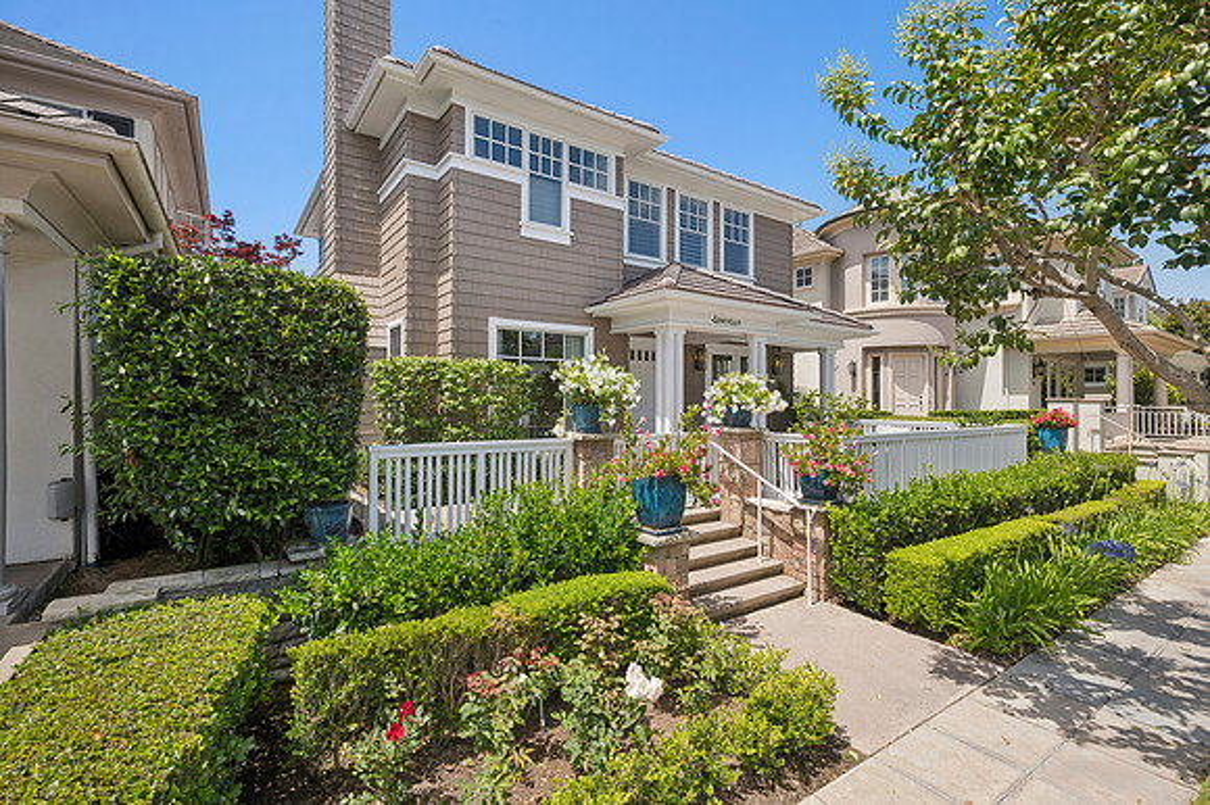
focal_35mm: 16
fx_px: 537
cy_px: 402
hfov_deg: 96.8
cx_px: 605
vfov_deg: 73.7
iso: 100
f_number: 9
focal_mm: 16
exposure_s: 1/100
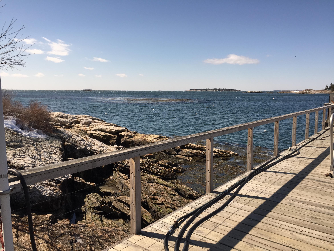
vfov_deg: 48.2
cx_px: 167
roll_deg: -0.8
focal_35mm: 29
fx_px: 280
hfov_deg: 61.7
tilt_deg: -8.9
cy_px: 126
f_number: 2.2
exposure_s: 1/1883
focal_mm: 4.15
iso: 32
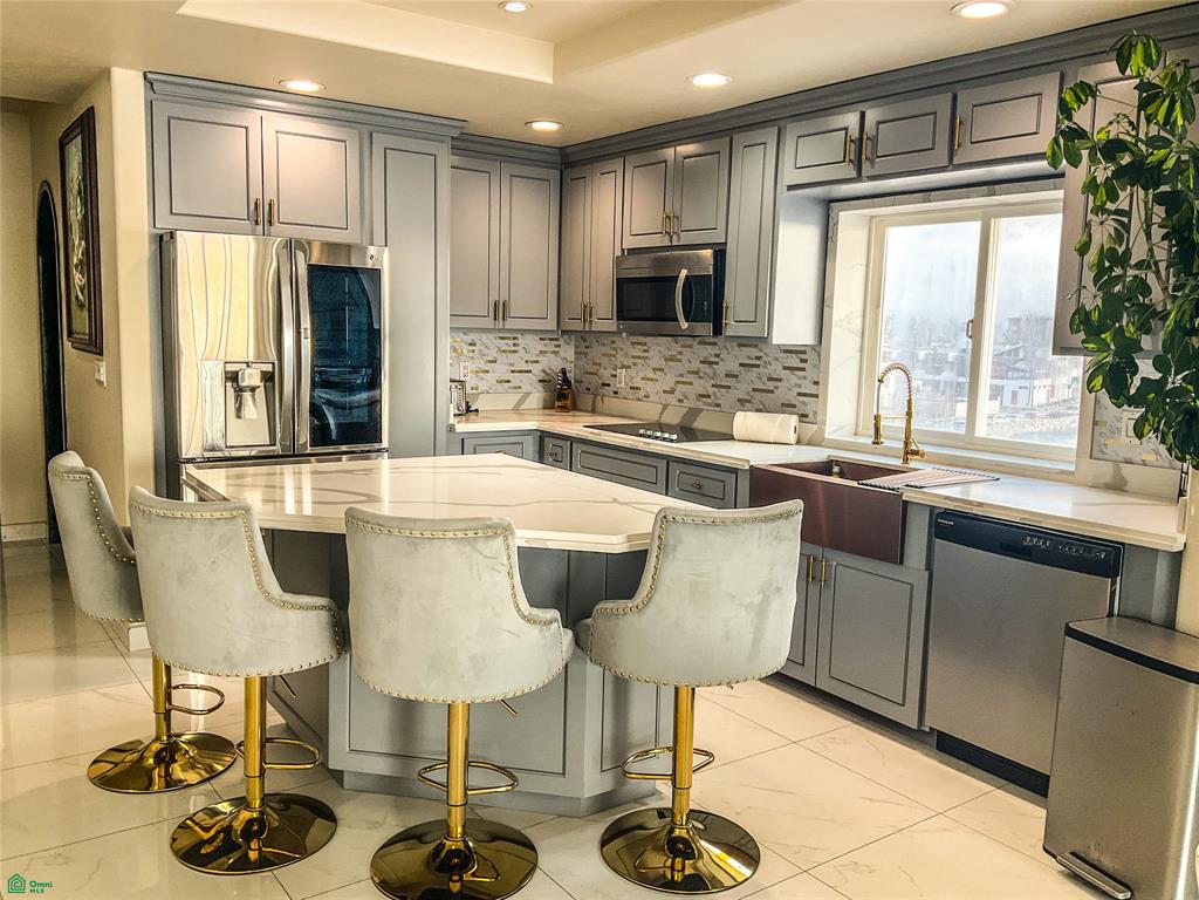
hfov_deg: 61.7
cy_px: 450
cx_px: 600
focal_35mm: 29
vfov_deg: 48.2
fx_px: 1004
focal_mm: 3
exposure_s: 1/60
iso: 40
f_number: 1.8
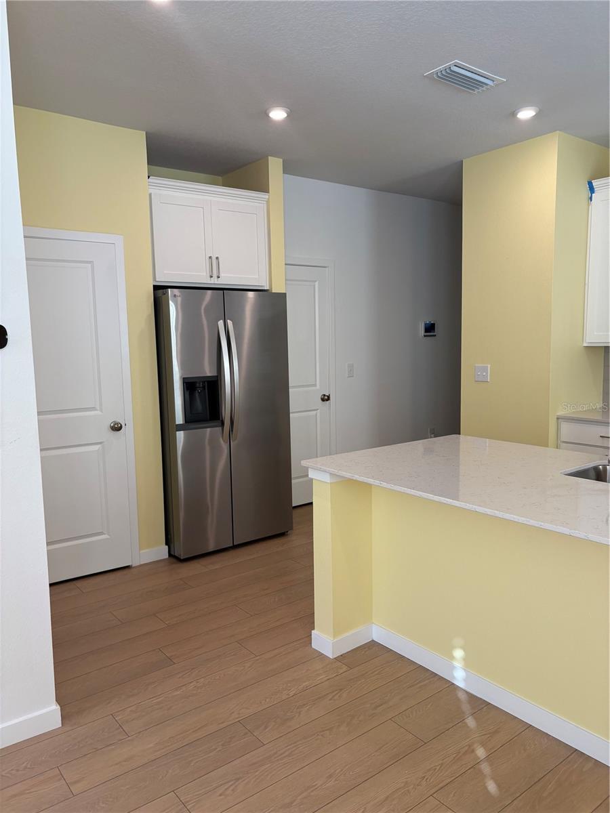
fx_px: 611
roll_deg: +3.1
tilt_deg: -5.2
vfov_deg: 67.3
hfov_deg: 53.1
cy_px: 406
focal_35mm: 26
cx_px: 305
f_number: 1.6
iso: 80
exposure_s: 1/120
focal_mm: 5.96
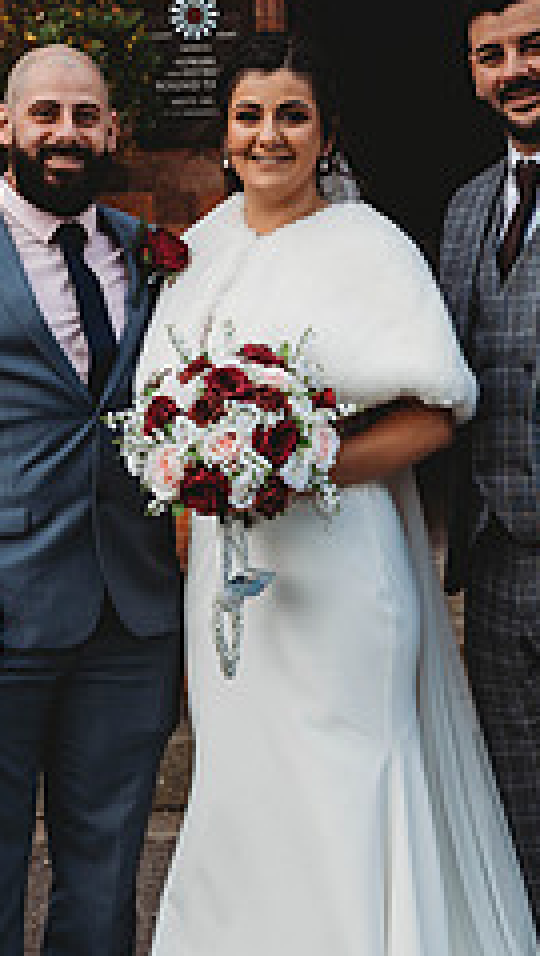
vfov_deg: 17.8
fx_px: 3045
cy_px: 520
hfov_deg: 10.1
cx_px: 302
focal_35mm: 120
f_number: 4.5
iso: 100
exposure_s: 1/400
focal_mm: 61
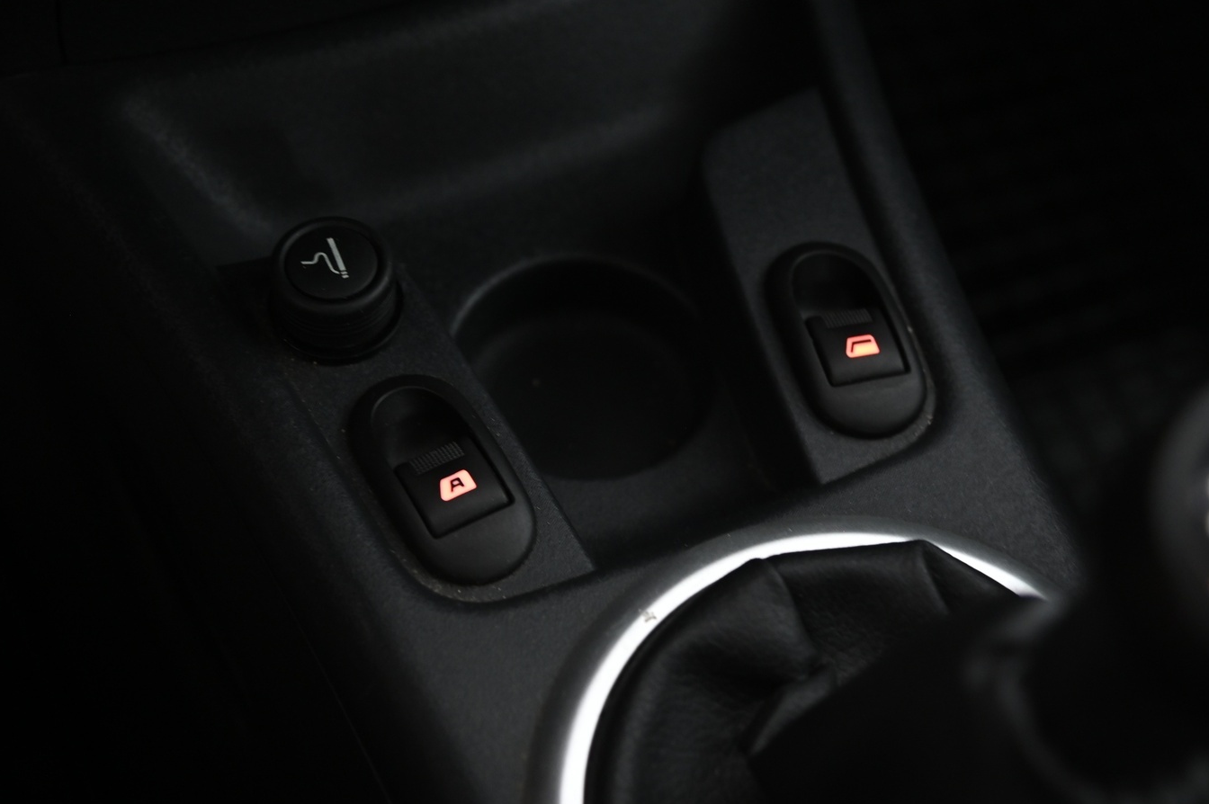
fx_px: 1946
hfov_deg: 34.5
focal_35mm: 58
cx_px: 598
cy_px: 406
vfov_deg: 23.3
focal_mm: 48
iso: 2000
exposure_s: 1/10
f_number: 4
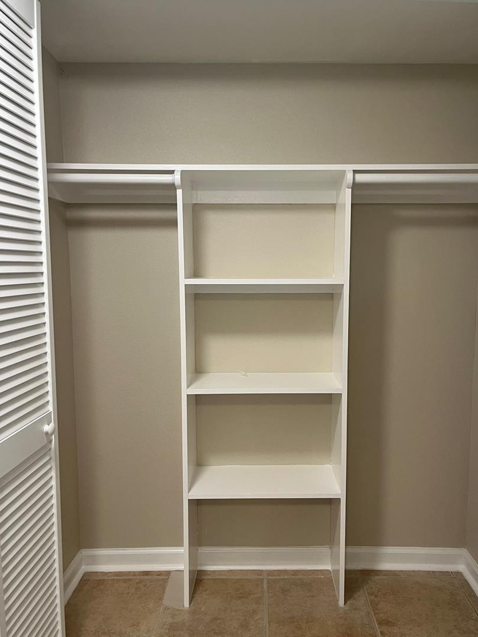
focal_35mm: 29
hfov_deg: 48.2
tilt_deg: -6.6
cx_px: 261
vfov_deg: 61.7
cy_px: 324
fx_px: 534
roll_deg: +0.6
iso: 100
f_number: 1.6
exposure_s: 1/60
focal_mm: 5.1
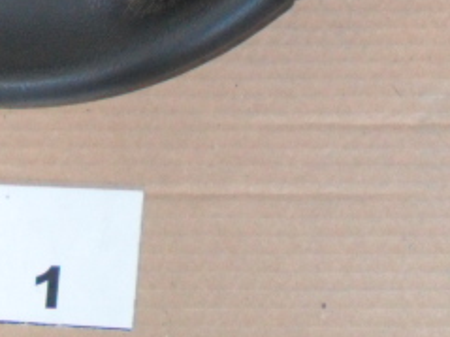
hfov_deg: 12.9
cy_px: -232
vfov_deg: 9.5
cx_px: 510
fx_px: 1949
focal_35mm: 150
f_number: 3
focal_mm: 6.3
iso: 200
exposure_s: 1/45
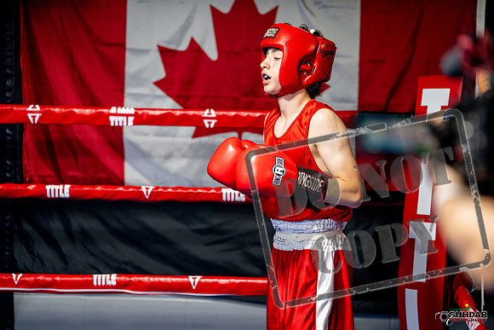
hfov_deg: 20.4
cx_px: 247
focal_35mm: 100
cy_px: 165
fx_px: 1372
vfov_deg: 13.7
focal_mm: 100
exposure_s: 1/500
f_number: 2
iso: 3200
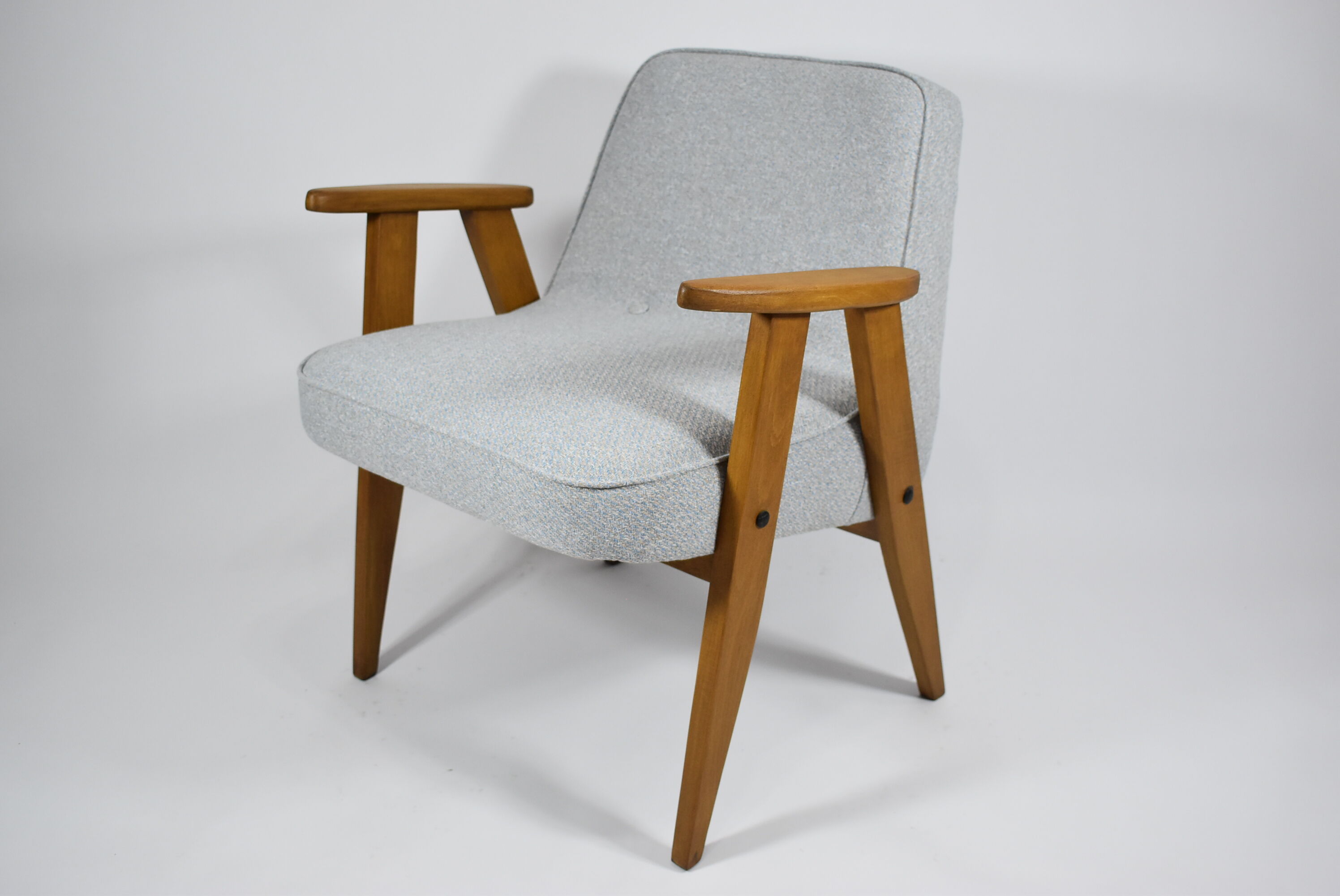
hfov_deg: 49.5
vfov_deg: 34.3
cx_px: 670
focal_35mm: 39
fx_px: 1453
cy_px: 448
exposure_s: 1/125
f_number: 4.5
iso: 800
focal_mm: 26
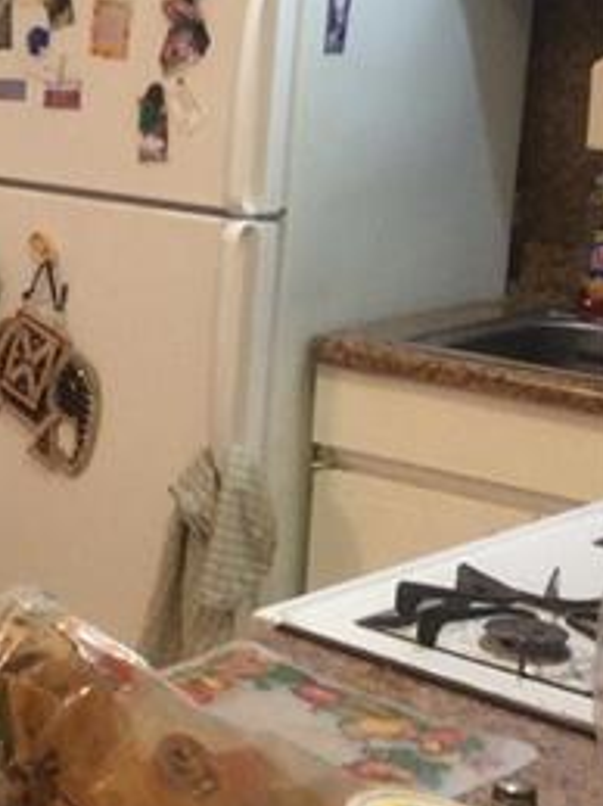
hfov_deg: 15.9
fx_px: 1999
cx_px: -280
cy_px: 342
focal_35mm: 86
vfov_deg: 22.7
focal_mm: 4.15
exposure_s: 1/30
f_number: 2.2
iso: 200
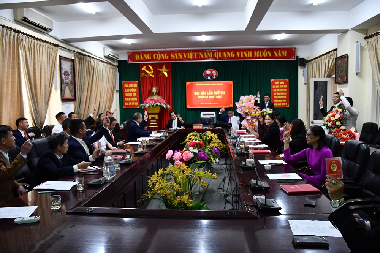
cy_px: 126
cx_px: 190
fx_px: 285
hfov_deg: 67.4
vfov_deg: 47.9
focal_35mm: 27
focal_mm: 18
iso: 1100
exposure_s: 1/125
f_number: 3.5
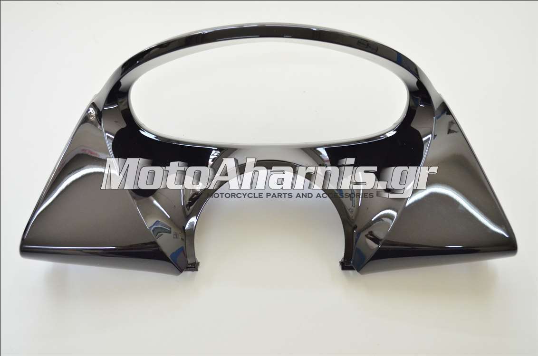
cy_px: 178
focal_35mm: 36
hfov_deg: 53.2
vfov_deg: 36.7
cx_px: 269
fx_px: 537
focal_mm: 24
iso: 1600
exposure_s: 1/100
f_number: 5
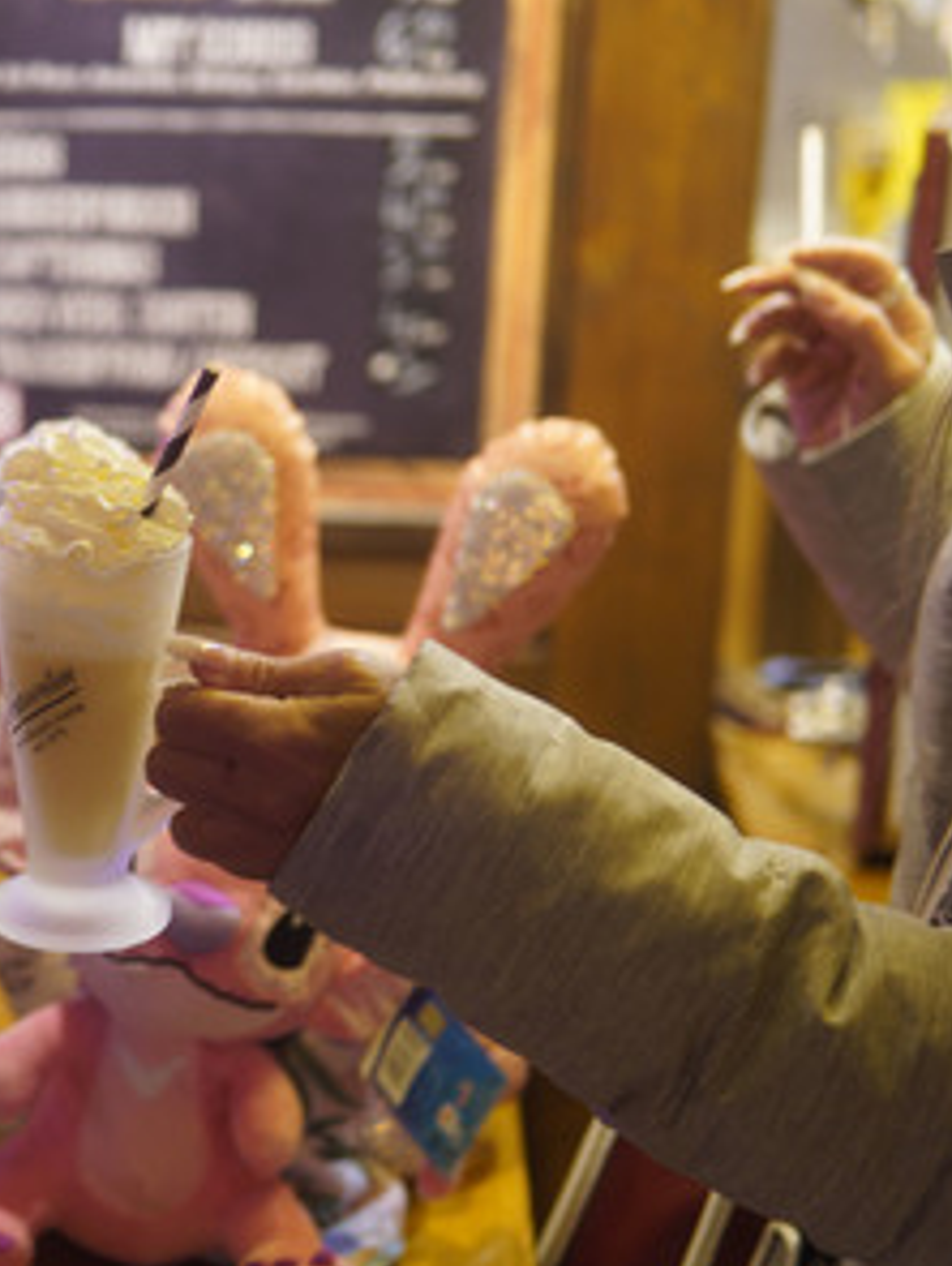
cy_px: 635
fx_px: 2415
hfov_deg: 21.6
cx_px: 41
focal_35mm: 66
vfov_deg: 29.4
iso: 125
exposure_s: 1/20
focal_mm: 30
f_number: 1.6
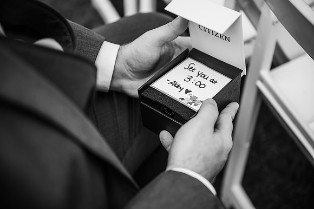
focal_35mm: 63
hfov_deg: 31.9
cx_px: 157
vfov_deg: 21.5
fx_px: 549
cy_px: 104
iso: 320
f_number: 2.8
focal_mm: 63
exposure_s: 1/1000
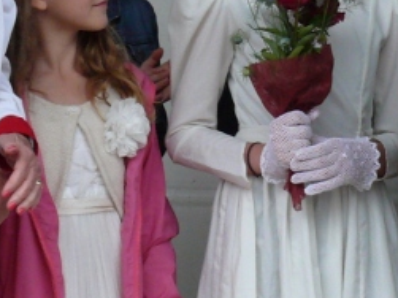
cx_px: 292
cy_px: 168
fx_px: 1643
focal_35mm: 143
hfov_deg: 13.8
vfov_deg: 10.4
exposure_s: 1/100
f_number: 2.8
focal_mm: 7.4
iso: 200
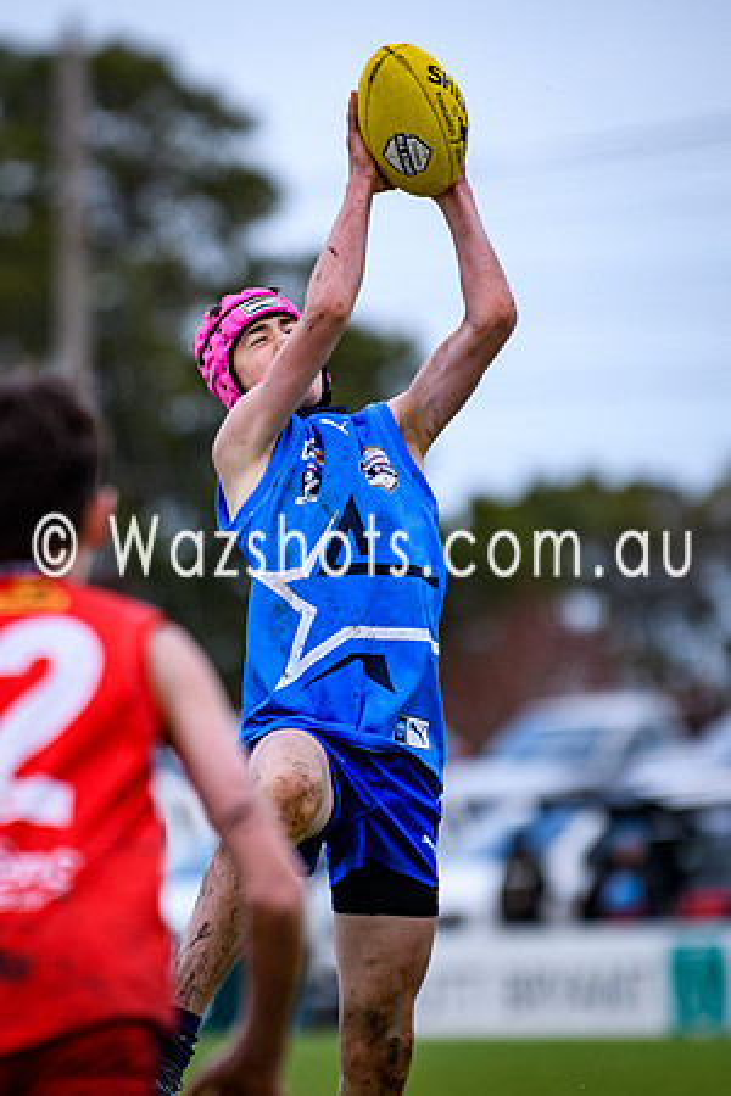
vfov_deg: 4.0
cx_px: 222
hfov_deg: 2.7
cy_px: 471
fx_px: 15669
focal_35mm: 514
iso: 125
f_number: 2.8
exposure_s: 1/1600
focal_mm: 200
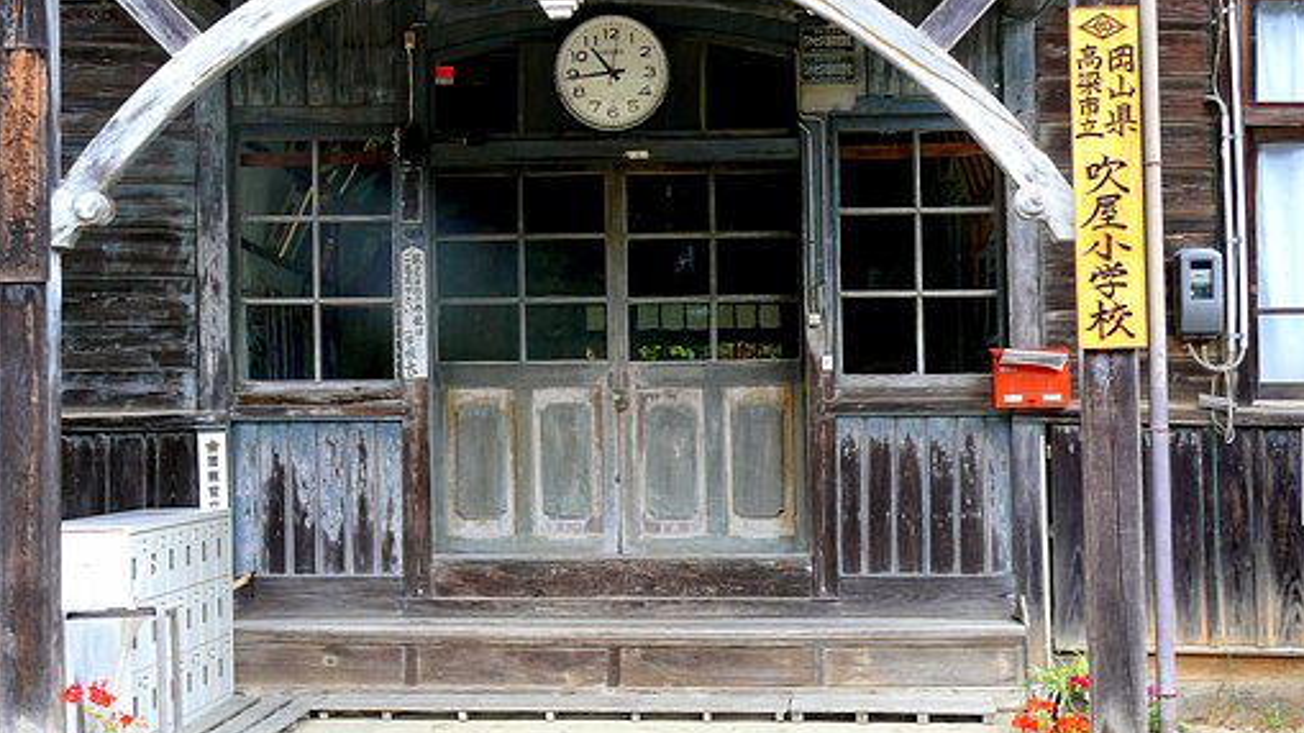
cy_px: 374
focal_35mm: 69
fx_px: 2385
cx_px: 653
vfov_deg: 17.5
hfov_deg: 30.6
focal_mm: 13.3
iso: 100
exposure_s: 1/15
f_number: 4.5
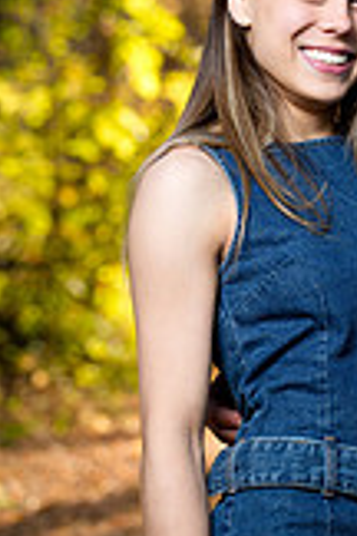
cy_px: 318
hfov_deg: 6.1
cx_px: 493
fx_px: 3302
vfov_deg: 9.3
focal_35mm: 222
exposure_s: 1/160
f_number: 3.5
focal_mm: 80
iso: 400
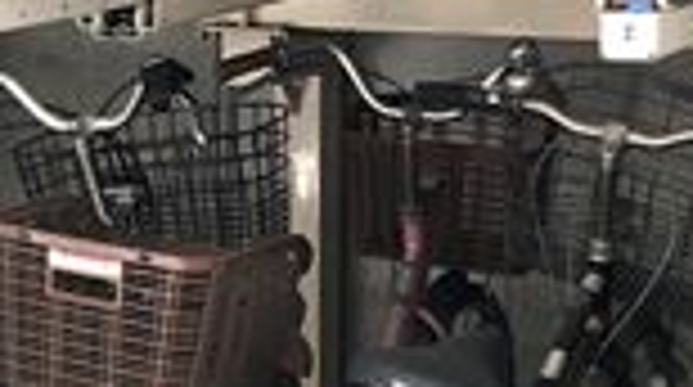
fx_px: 2330
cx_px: 36
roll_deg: +0.7
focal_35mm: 127
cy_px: 162
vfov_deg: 9.5
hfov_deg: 16.6
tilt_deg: -7.6
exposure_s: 1/15
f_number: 1.8
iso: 50
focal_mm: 3.99
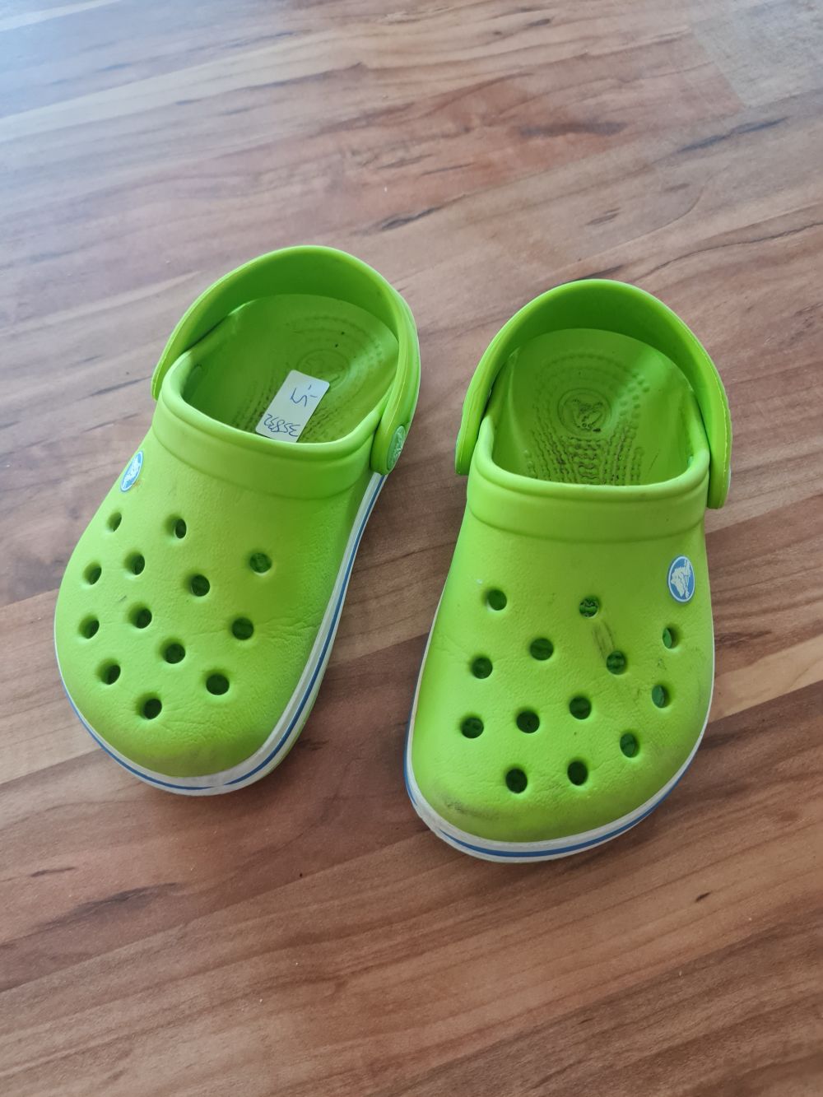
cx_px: 412
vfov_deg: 67.3
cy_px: 548
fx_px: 824
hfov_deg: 53.1
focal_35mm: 26
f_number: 1.8
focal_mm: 5.4
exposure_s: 1/50
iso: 250
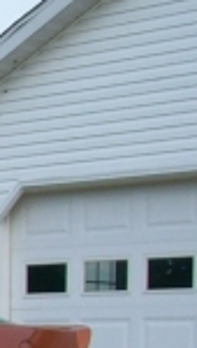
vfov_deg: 12.6
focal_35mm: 167
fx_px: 1542
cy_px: 383
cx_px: -466
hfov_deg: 6.5
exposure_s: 1/329
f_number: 2.7
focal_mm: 6
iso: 80
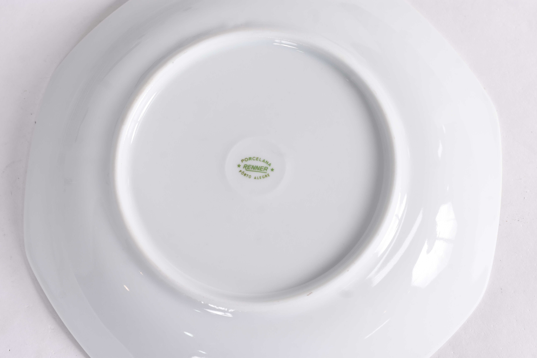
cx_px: 268
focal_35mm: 60
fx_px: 895
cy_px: 179
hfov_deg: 33.4
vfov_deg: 22.6
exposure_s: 1/50
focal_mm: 40
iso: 200
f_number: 7.1
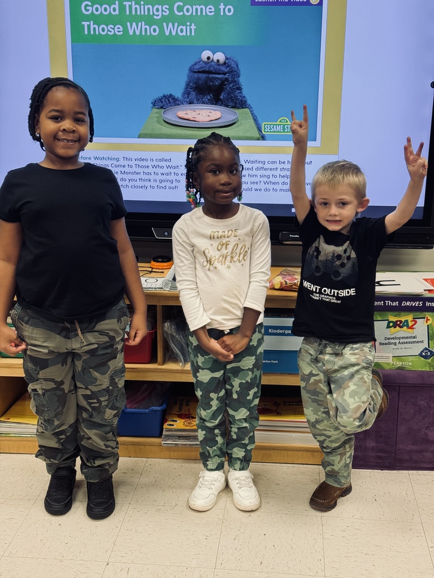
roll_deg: +0.1
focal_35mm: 48
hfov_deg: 30.3
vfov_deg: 39.7
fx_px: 802
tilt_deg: -16.7
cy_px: 289
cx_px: 217
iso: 64
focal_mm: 6.76
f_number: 1.78
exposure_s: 1/60
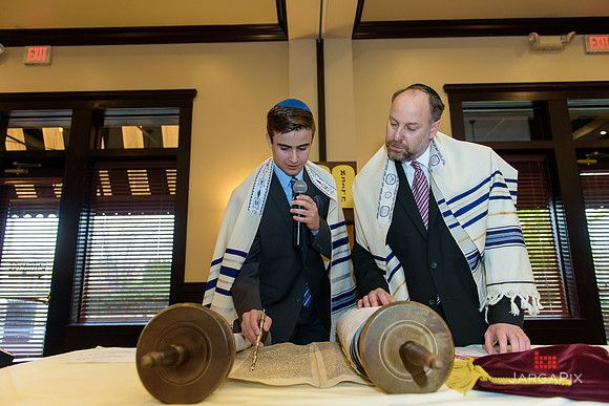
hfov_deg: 73.7
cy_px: 203
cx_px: 304
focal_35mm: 24
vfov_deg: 53.2
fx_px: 406
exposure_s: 1/125
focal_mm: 24
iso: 1250
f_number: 3.2
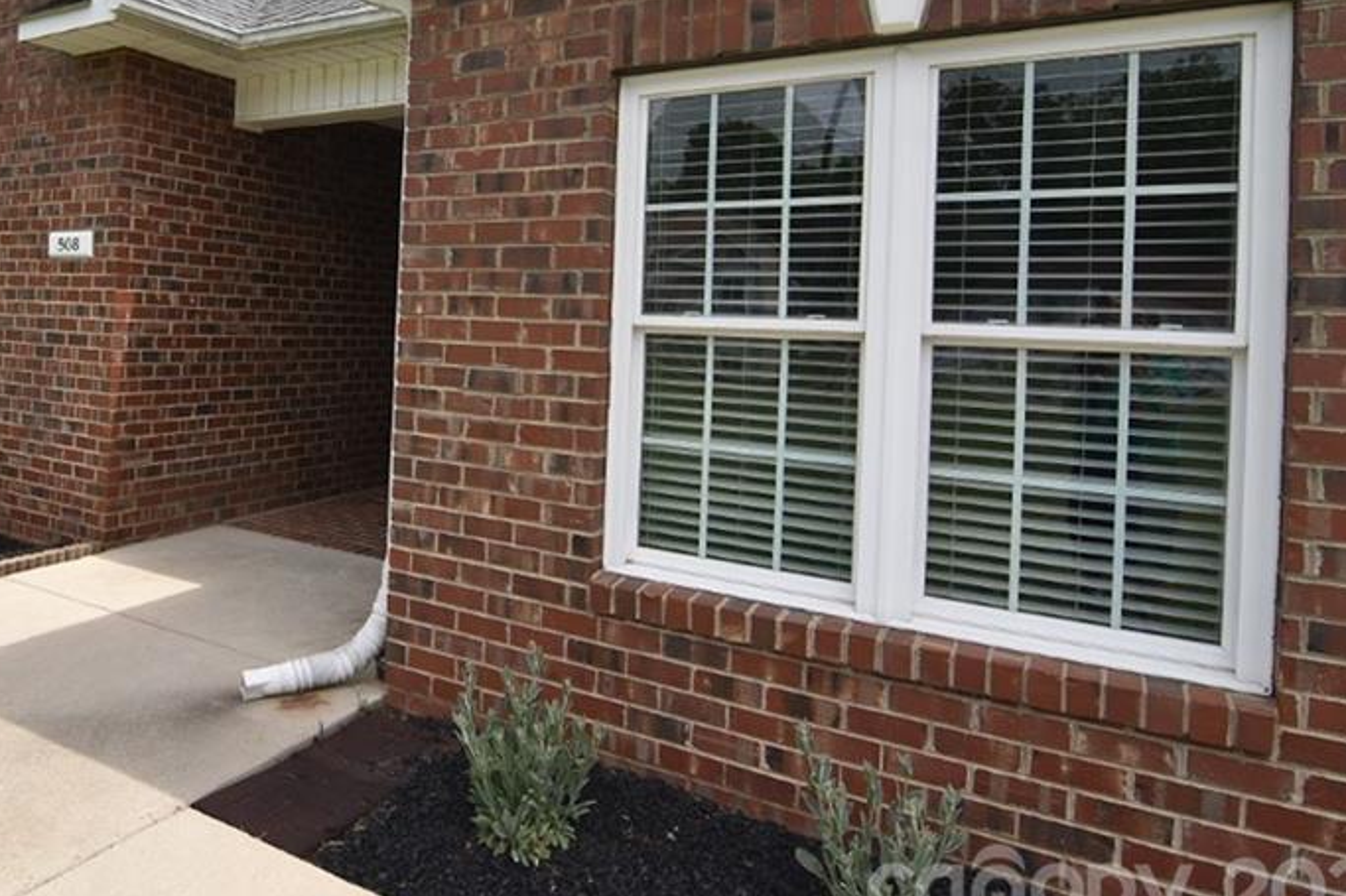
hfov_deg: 69.2
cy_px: 309
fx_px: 925
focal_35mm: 25
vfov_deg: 50.9
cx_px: 410
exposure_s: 1/500
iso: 450
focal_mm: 11
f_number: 8
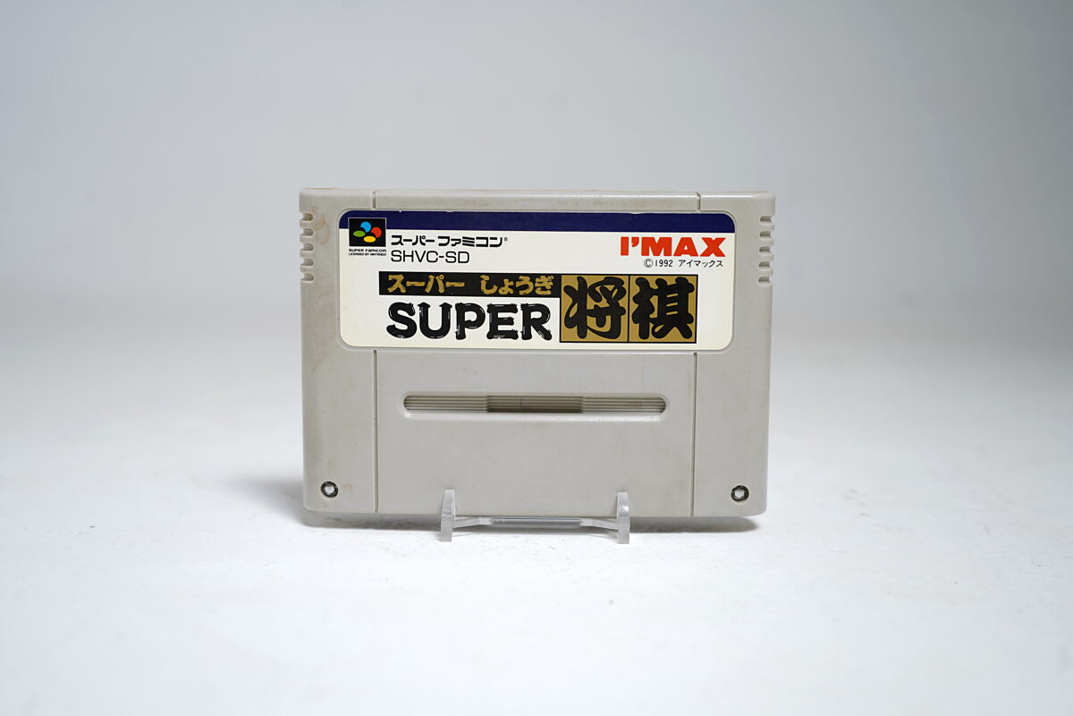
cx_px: 536
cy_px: 358
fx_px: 1222
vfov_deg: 32.6
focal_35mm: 41
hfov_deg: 47.4
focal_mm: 41
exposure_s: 1/4
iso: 64
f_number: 5
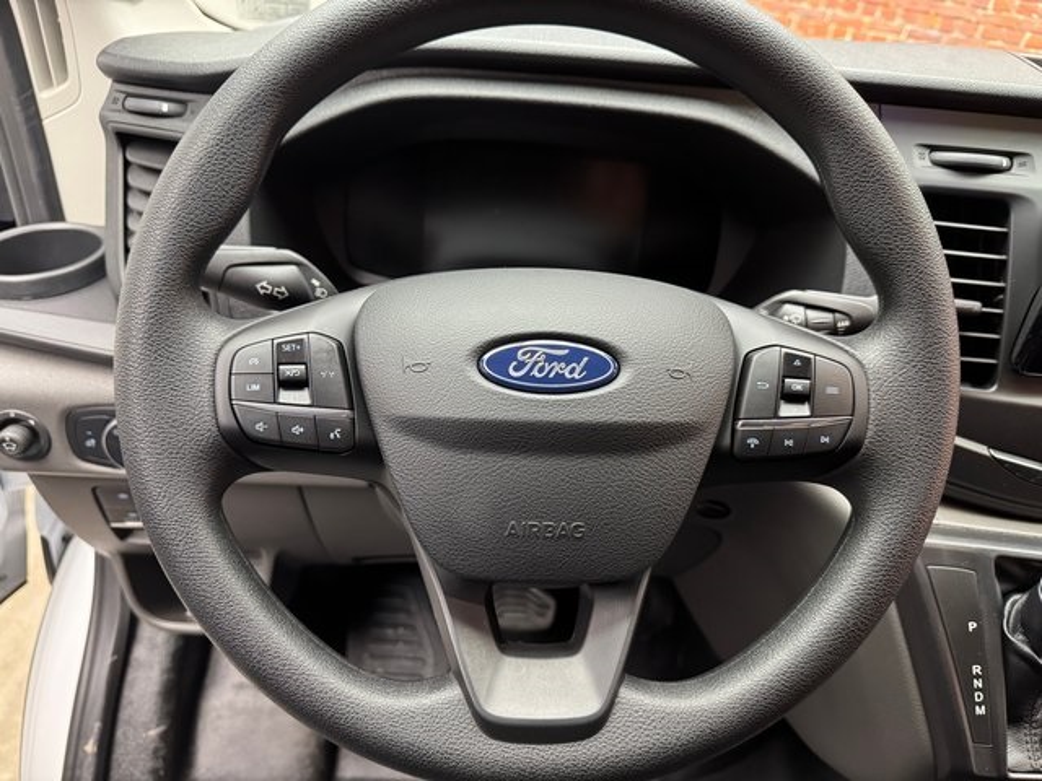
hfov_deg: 71.6
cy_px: 390
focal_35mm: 24
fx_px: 722
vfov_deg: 56.8
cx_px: 521
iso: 640
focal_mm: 6.76
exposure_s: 1/60
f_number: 1.78
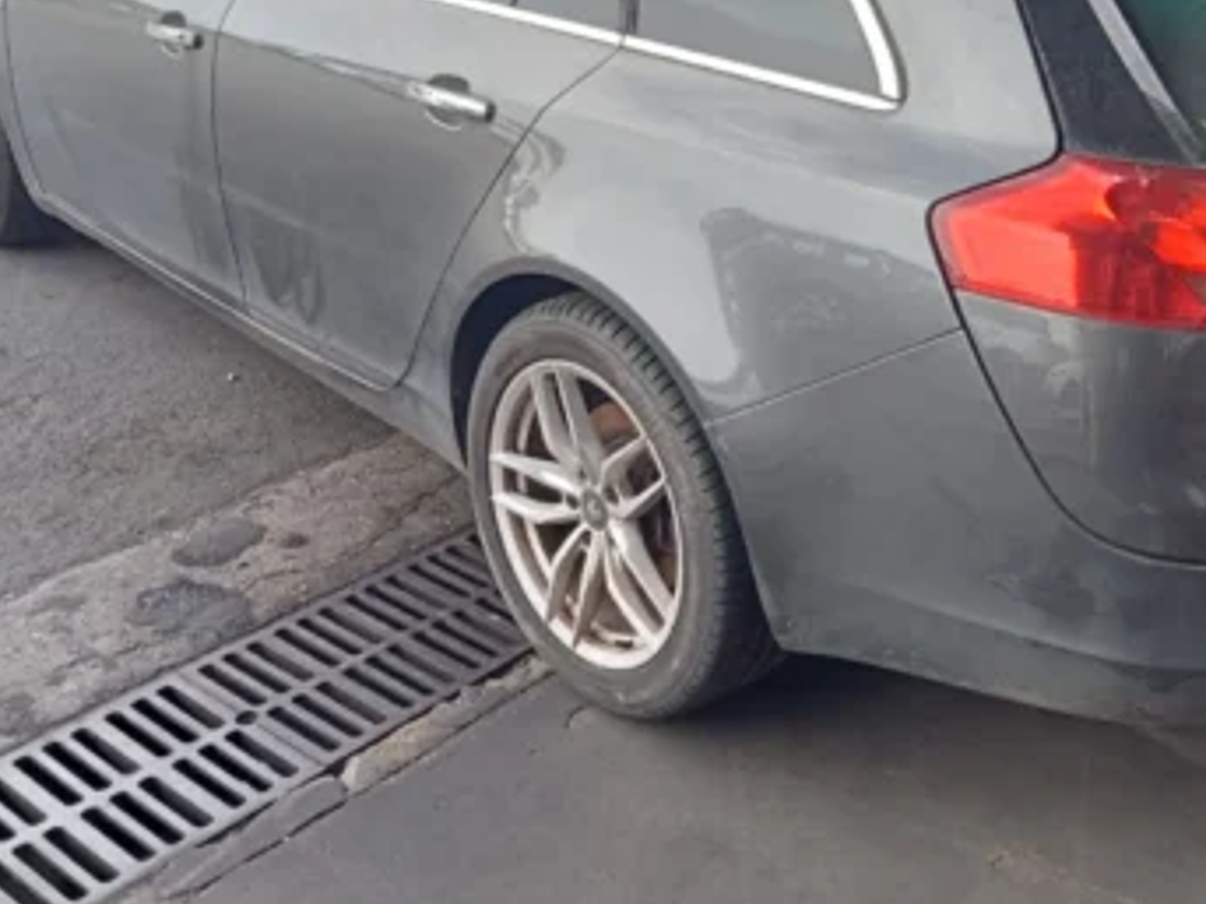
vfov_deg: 29.3
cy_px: 253
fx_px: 1707
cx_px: 826
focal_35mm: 49
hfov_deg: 38.4
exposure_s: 1/100
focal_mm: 3.46
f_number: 2.2
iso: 159
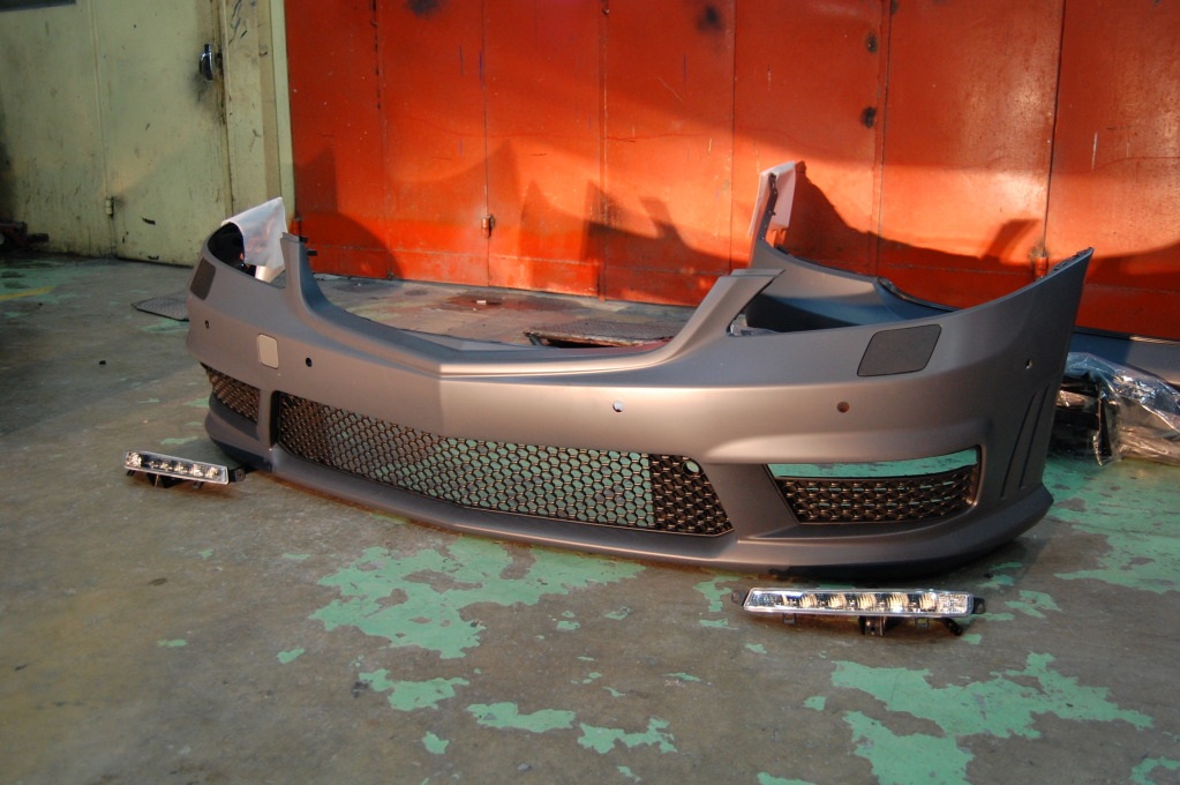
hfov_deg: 57.3
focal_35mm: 33
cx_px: 590
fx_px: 1081
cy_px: 392
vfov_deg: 39.9
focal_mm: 22
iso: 800
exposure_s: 1/20
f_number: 3.8
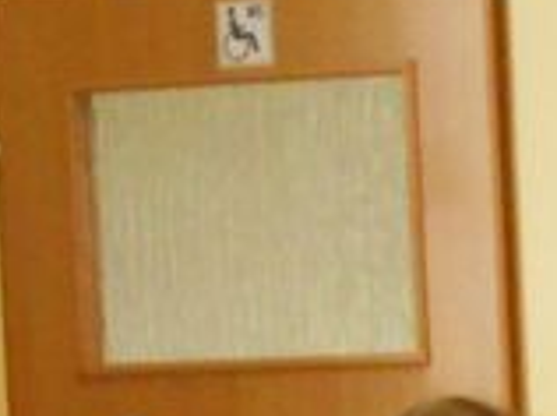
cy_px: 1160
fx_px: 6716
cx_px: 726
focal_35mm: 418
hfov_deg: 4.7
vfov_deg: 3.5
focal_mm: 11.6
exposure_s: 1/60
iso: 1000
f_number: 5.3
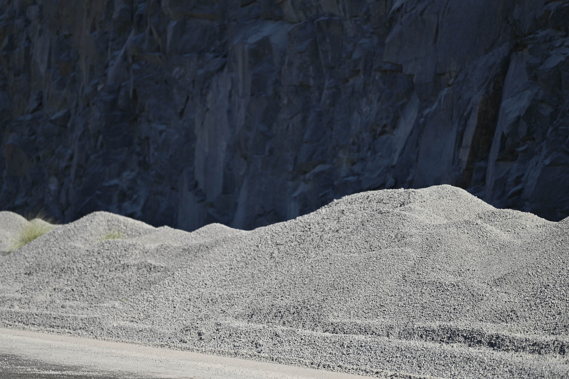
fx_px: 2922
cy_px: 190
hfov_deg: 11.1
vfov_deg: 7.4
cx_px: 284
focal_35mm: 185
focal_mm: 185
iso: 50
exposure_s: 1/1000
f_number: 2.8
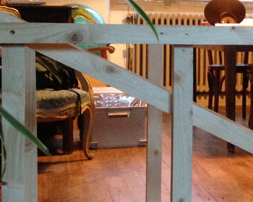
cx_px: 330
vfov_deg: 14.7
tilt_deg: -2.8
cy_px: 45
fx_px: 779
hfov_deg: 17.3
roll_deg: +0.9
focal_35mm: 104
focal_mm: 4.12
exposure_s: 1/20
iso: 320
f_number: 2.4
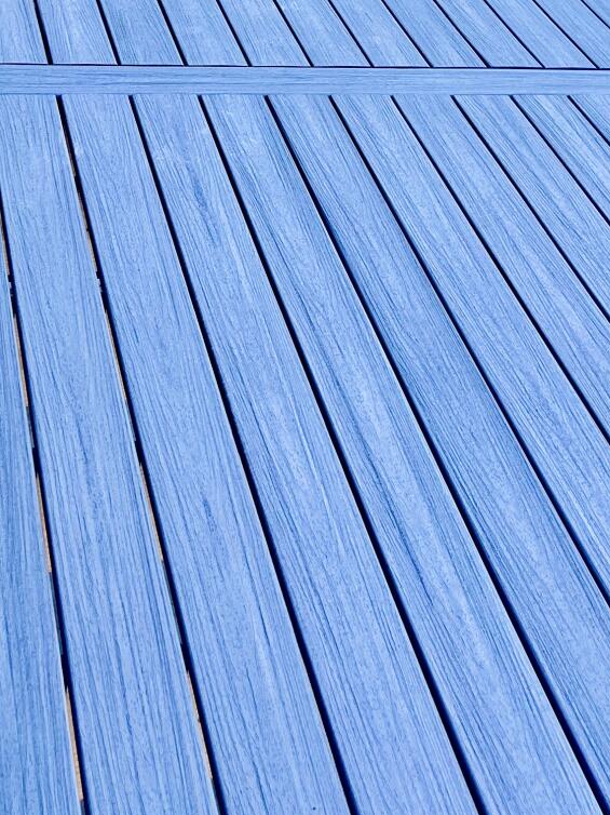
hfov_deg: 21.1
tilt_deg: -19.5
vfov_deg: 26.2
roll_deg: -8.5
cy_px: -61
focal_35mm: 69
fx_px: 1622
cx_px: 464
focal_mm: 5.1
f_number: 1.6
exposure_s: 1/631
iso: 50
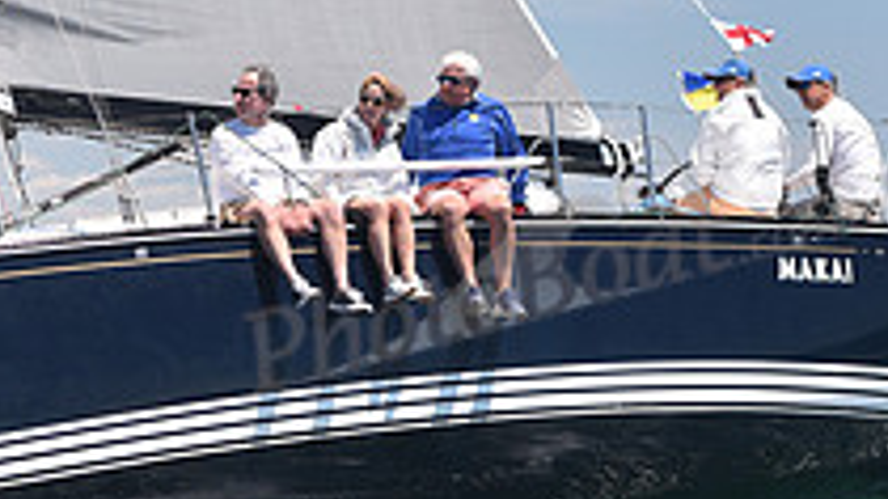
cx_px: 30
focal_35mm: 226
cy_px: 125
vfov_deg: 5.4
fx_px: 5320
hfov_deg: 9.5
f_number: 3.5
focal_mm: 78
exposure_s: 1/1000
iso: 200
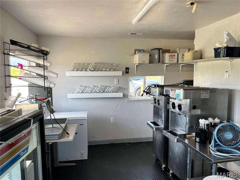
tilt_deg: -6.0
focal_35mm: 26
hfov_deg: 67.3
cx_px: 120
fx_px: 180
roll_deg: -0.1
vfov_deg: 53.1
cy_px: 90
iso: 40
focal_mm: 5.7
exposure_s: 1/120
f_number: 1.5
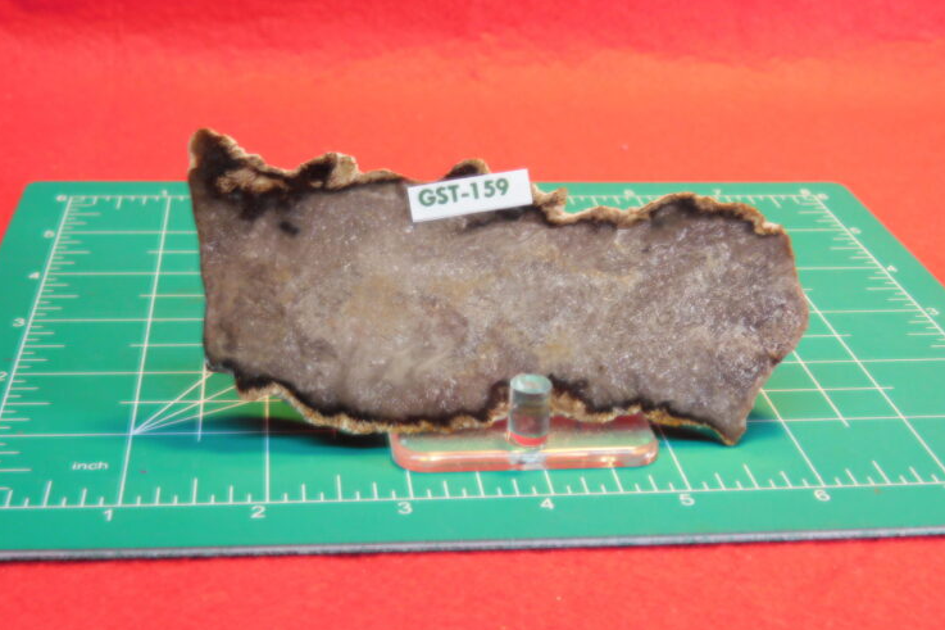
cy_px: 339
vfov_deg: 25.0
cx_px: 473
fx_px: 1417
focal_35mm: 54
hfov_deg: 36.9
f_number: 3.8
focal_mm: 9
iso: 200
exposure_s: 1/30
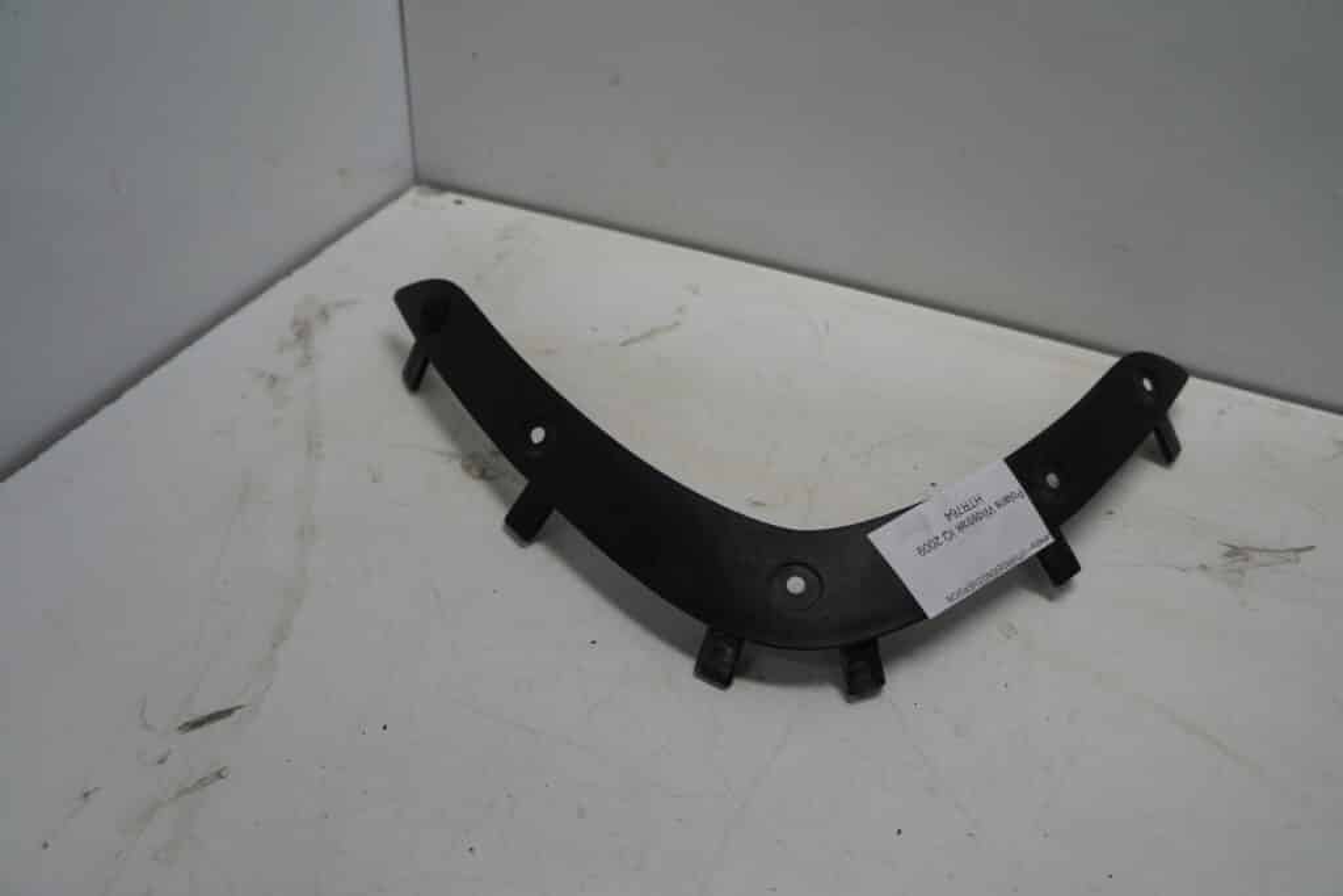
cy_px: 448
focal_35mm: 27
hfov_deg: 67.4
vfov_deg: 47.9
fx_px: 1007
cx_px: 672
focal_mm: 18
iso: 100
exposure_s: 1/100
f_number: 4
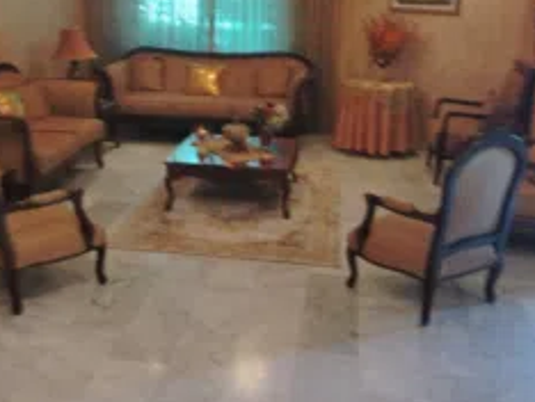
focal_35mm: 41
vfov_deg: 35.2
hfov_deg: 45.7
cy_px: 196
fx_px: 634
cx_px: 254
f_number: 1.75
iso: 309
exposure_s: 1/50
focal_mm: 5.25
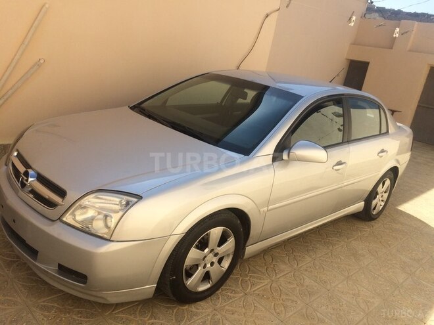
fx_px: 364
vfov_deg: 48.2
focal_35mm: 29
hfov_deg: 61.7
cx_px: 217
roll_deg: -14.1
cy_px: 162
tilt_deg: -16.0
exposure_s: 1/2160
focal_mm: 4.15
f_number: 2.2
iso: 32
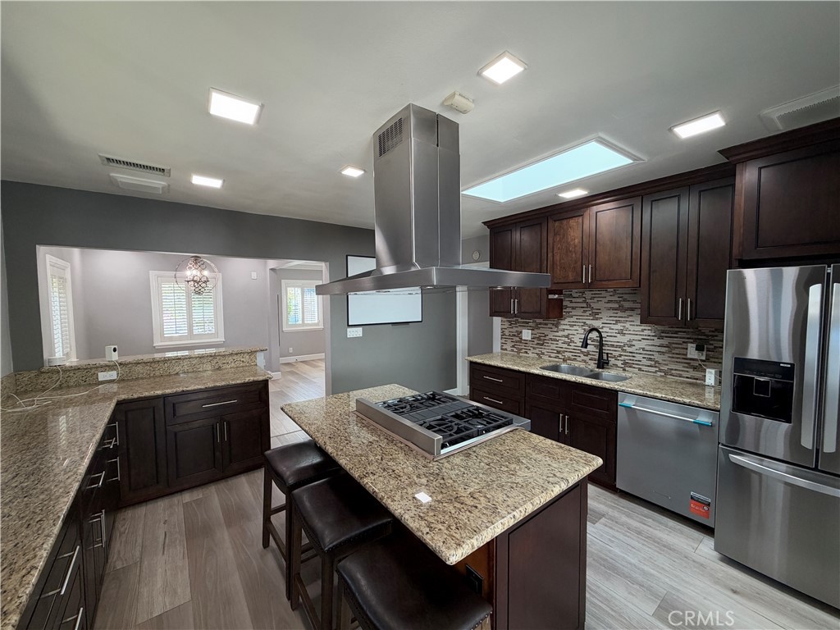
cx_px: 420
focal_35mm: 14
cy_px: 315
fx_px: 340
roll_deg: +0.7
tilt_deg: -2.0
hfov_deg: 102.1
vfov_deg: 85.7
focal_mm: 2.22
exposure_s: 1/120
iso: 200
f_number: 2.2
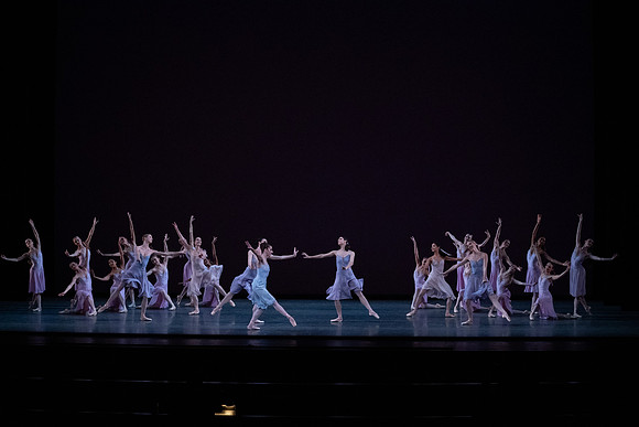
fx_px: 1243
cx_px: 320
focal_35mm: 70
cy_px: 214
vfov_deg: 19.5
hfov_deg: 28.8
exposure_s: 1/400
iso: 12800
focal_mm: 70
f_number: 13
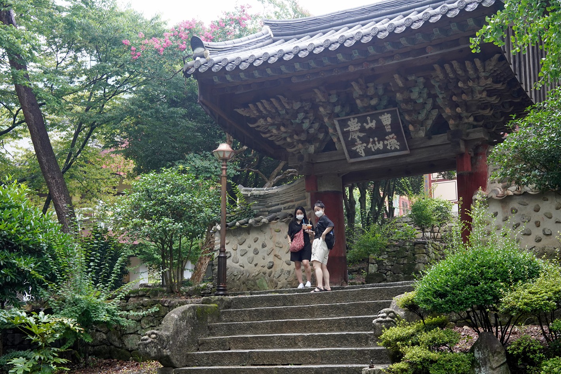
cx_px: 325
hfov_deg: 40.2
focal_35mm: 49
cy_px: 209
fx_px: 764
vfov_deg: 27.5
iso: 800
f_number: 7.1
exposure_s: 1/100
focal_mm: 35
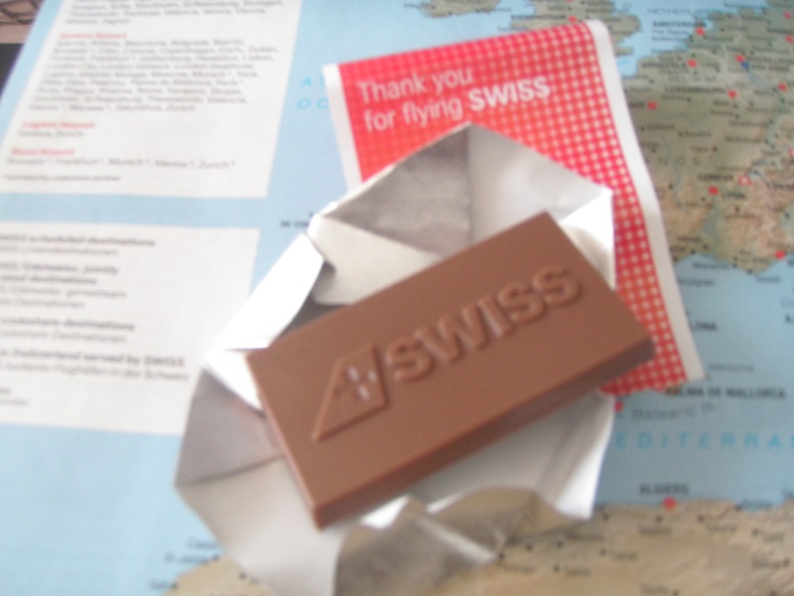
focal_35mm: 38
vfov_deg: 37.7
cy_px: 298
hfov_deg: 49.0
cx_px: 397
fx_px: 872
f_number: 3.5
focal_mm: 6.7
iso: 200
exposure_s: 1/15
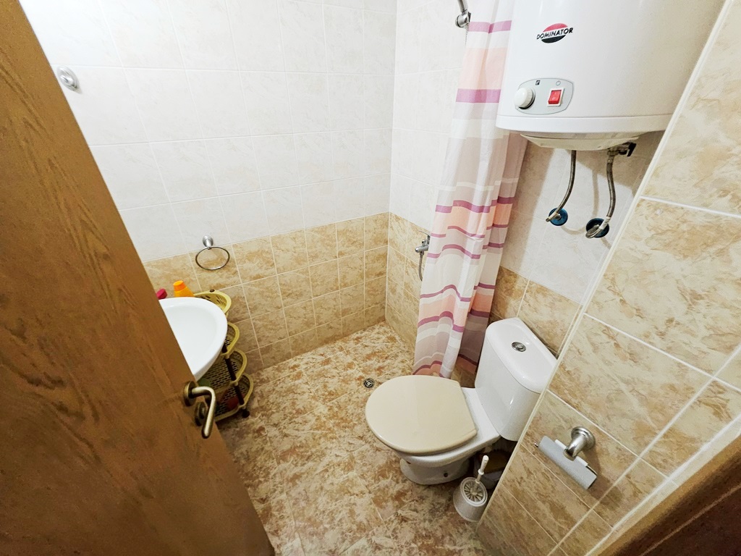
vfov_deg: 89.9
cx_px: 370
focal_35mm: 13
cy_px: 278
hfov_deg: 106.2
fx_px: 278
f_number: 2.2
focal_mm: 1.7
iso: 400
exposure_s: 1/33
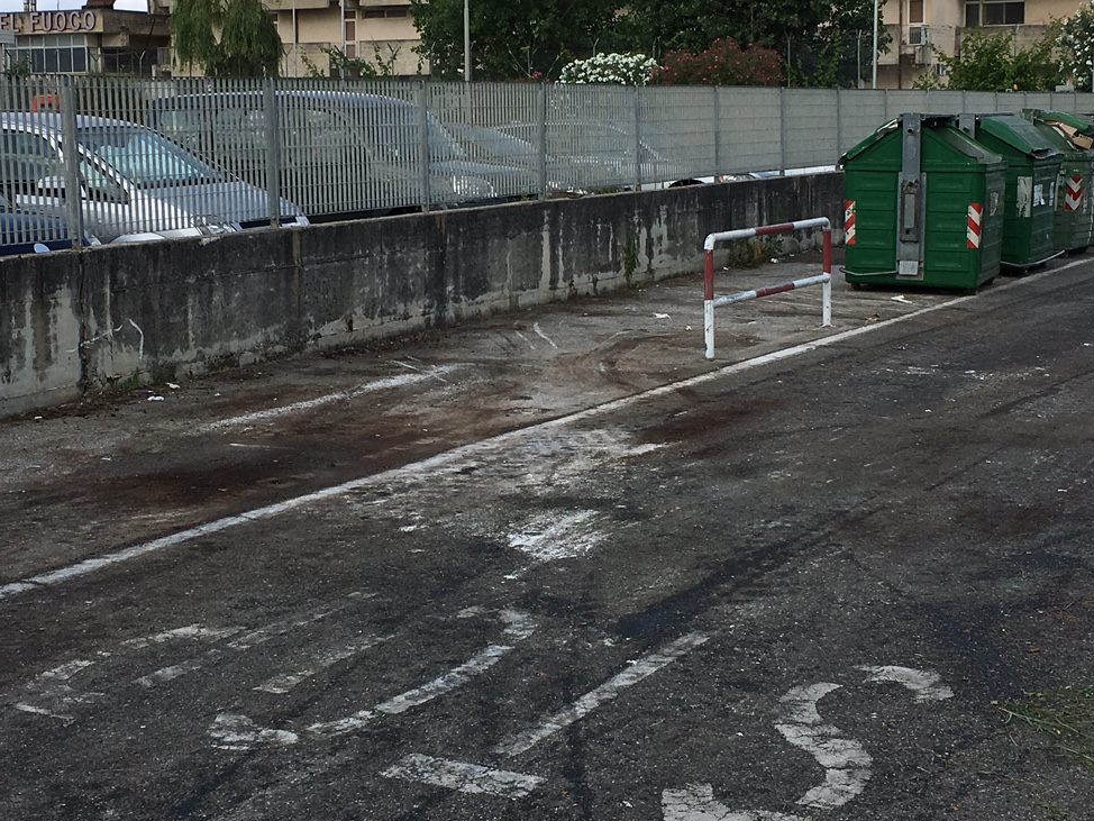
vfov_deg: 24.4
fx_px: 1897
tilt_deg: -6.0
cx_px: 522
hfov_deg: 32.2
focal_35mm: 60
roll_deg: +0.8
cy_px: 310
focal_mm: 4.15
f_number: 2.2
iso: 25
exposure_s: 1/1479
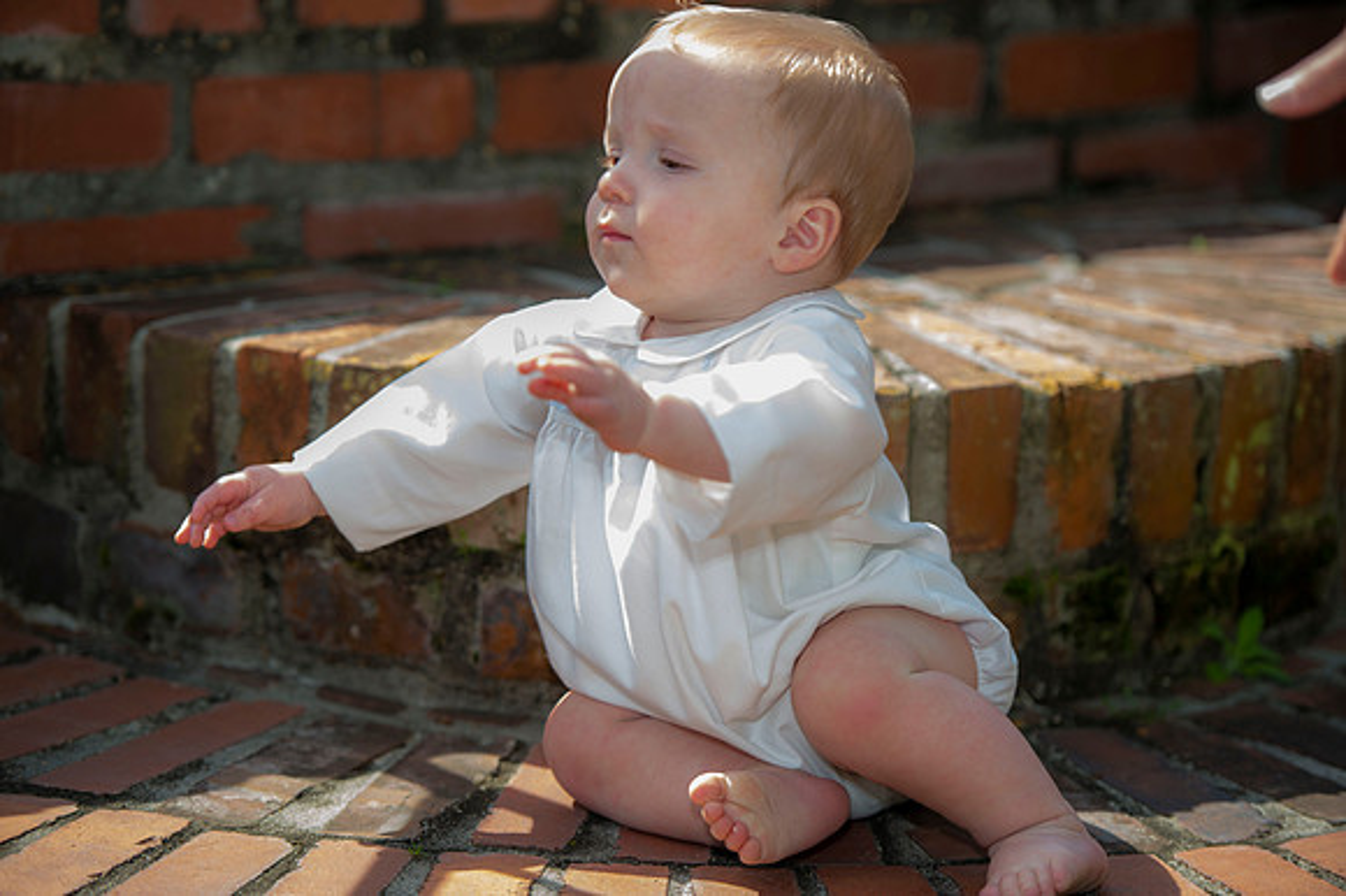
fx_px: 5044
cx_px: 673
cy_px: 448
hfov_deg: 15.2
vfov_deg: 10.1
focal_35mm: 135
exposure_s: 1/250
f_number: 2.8
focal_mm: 135
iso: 50
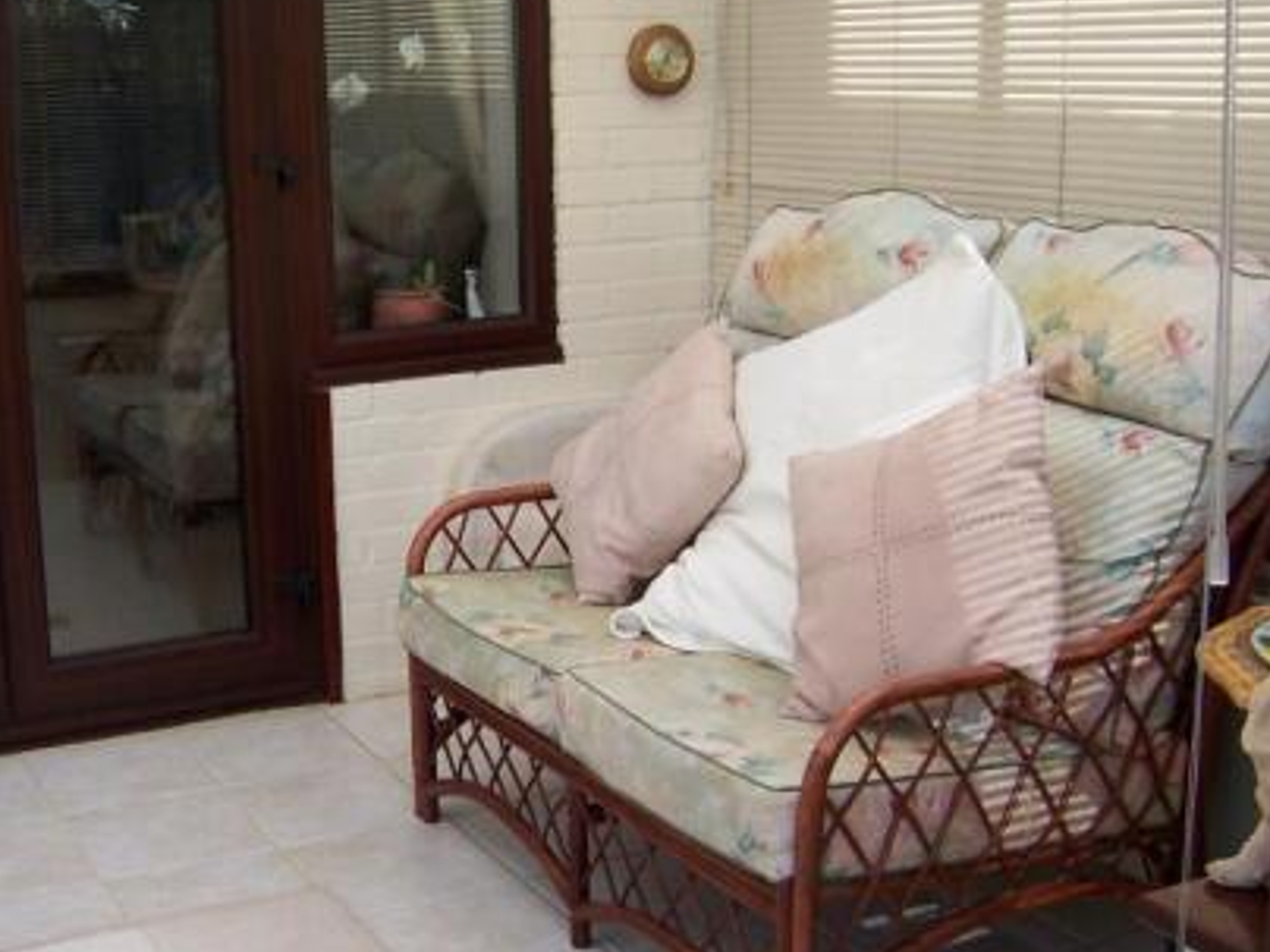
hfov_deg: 36.2
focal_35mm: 52
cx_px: 360
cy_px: 489
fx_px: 1908
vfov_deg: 28.0
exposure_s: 1/250
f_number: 3
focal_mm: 6
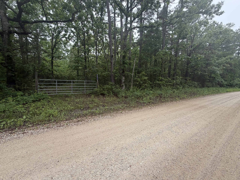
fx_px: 97
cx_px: 120
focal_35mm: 14
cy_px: 90
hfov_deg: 102.1
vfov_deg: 85.7
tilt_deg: -4.9
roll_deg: -1.2
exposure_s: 1/502
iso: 50
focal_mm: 2.22
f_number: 2.2
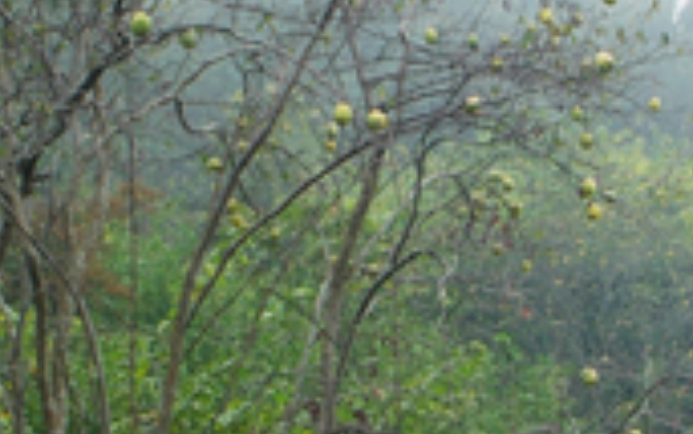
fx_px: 2362
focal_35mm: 125
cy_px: 527
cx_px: 578
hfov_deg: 16.5
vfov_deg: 10.3
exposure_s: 1/125
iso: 100
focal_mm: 20
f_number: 5.6
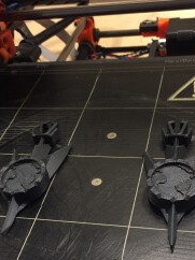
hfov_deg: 30.2
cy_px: 169
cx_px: 109
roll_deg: +12.8
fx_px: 361
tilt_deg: -41.0
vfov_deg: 39.3
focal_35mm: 48
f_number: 2.2
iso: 125
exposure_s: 1/17
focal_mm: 4.15
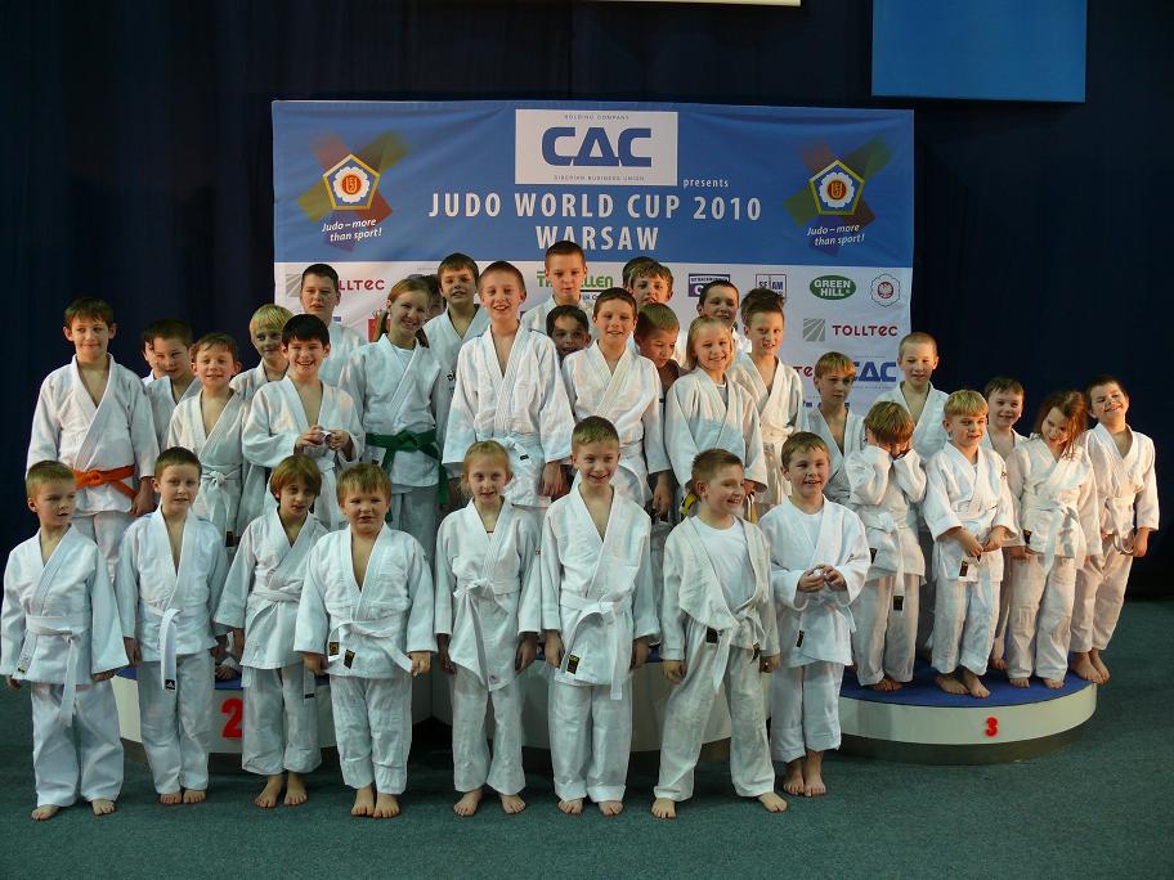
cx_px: 587
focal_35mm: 35
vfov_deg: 40.7
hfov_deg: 52.6
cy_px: 440
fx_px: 1187
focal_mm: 7.4
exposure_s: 1/100
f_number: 3.2
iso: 100
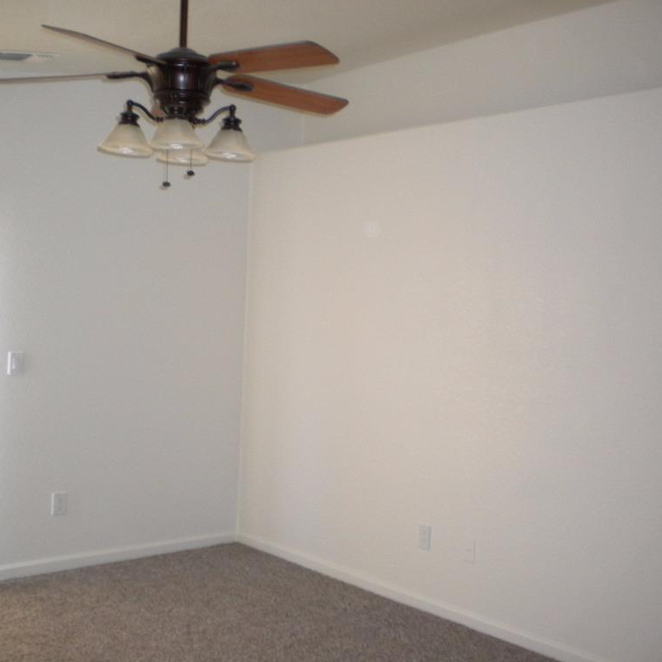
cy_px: 328
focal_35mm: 42
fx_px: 909
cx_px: 320
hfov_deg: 40.0
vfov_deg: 40.0
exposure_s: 1/30
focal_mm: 6.3
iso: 200
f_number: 3.1
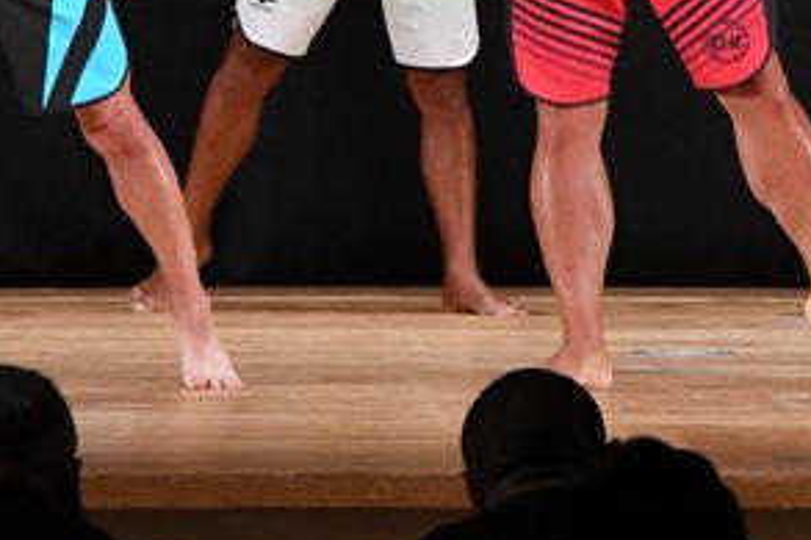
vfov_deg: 2.6
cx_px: 605
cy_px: -102
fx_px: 12023
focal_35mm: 534
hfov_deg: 3.9
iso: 3200
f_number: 5.6
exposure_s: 1/400
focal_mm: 135
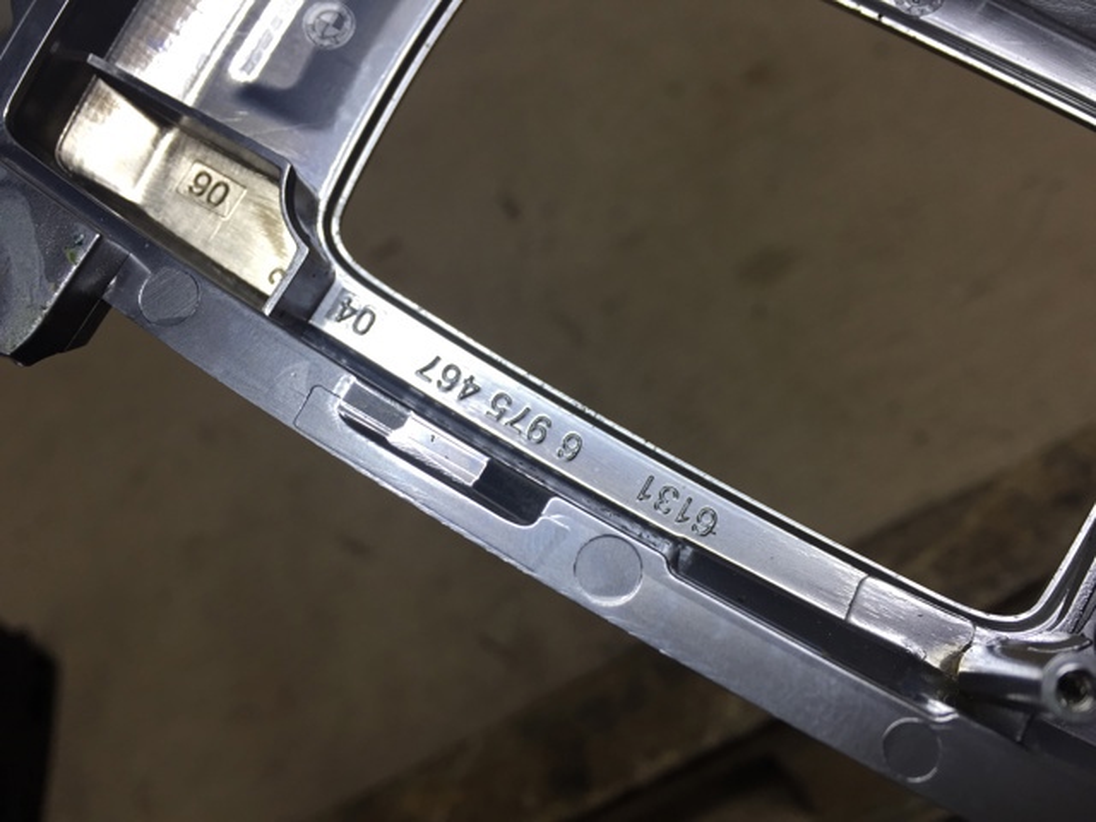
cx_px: 548
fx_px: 918
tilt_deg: -47.3
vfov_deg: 48.2
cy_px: 411
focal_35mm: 29
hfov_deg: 61.7
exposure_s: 1/100
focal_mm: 4.15
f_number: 2.2
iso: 32
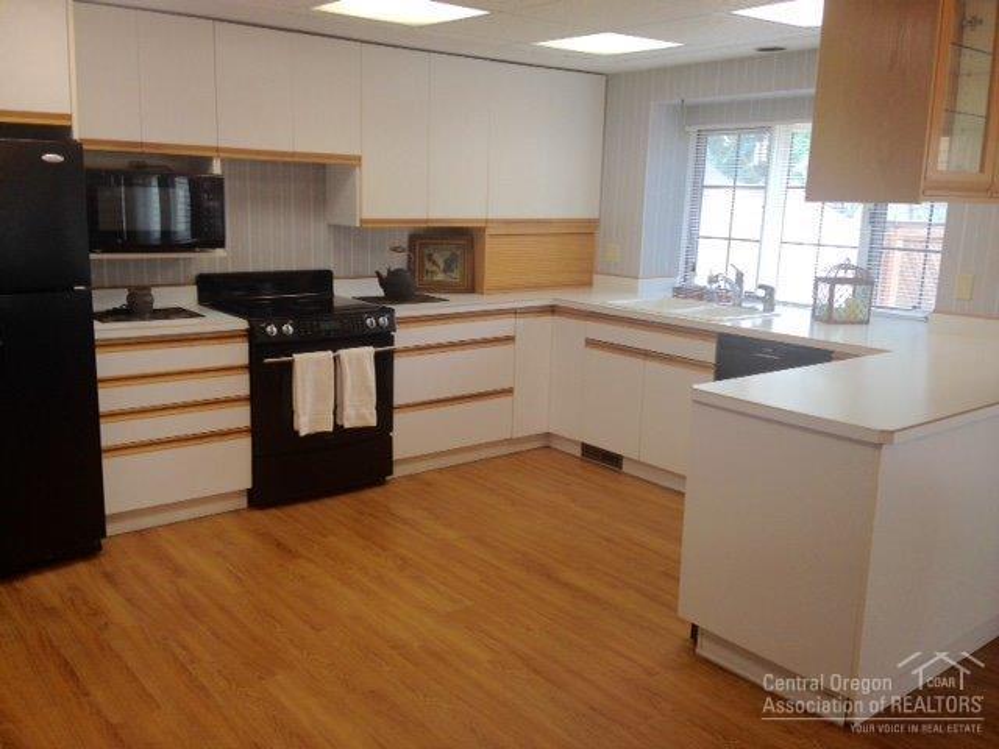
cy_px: 374
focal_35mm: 33
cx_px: 500
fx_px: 952
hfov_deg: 55.4
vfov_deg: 42.9
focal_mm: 4.12
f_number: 2.4
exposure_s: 1/40
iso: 50
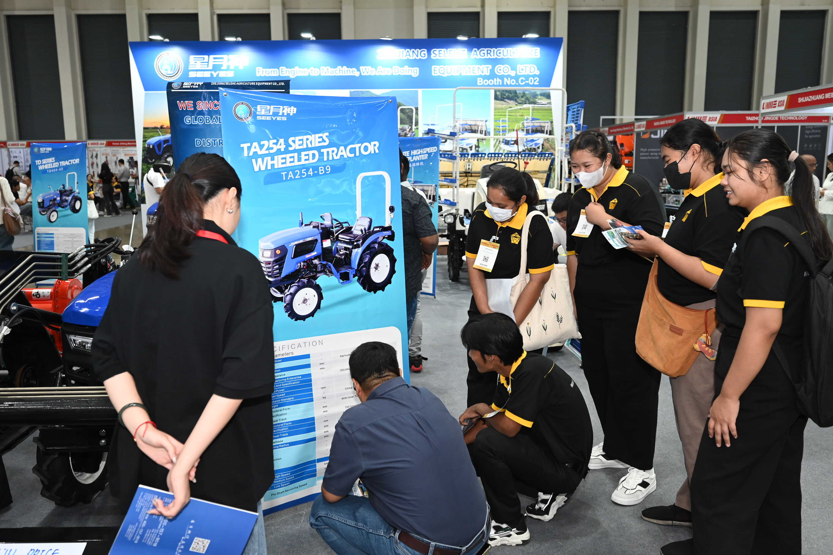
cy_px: 278
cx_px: 416
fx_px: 625
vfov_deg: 47.9
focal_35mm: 27
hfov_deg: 67.4
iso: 1250
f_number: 4
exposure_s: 1/100
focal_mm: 27
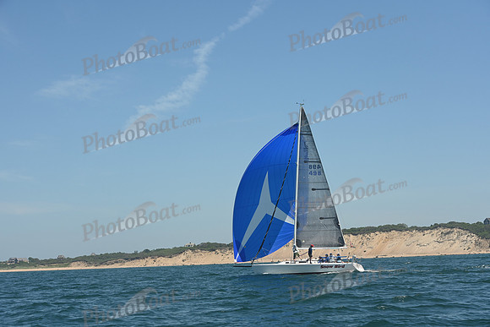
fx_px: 953
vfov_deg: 19.5
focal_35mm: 70
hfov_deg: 28.8
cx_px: 245
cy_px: 164
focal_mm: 70
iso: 320
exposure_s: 1/1000
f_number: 9
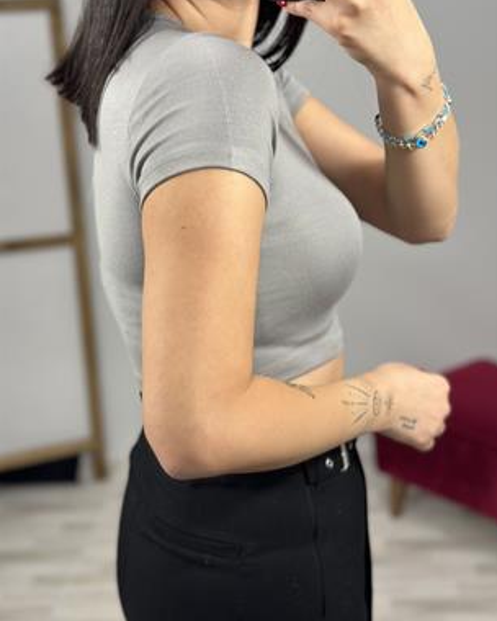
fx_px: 938
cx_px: 252
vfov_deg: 36.7
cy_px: 305
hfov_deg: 29.7
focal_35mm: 51
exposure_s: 1/100
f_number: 1.78
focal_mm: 6.86
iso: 80
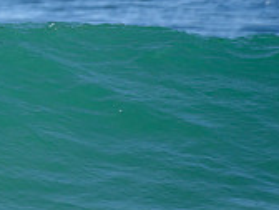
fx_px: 16910
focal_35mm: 2098
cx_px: -286
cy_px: -18
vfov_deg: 0.7
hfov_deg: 0.9
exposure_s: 1/2000
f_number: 5.6
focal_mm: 500
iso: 140
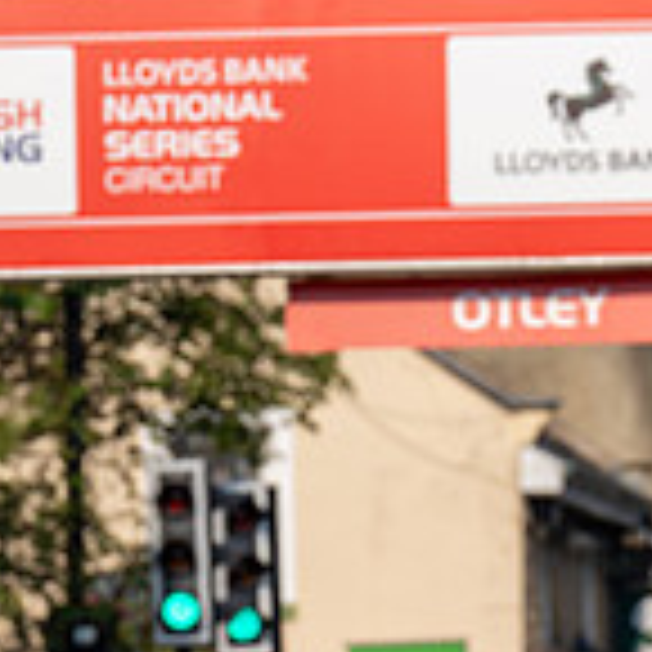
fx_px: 13212
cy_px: 861
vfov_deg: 2.8
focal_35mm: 620
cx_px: -144
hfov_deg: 2.8
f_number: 6.3
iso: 160
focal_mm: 182
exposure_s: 1/1000
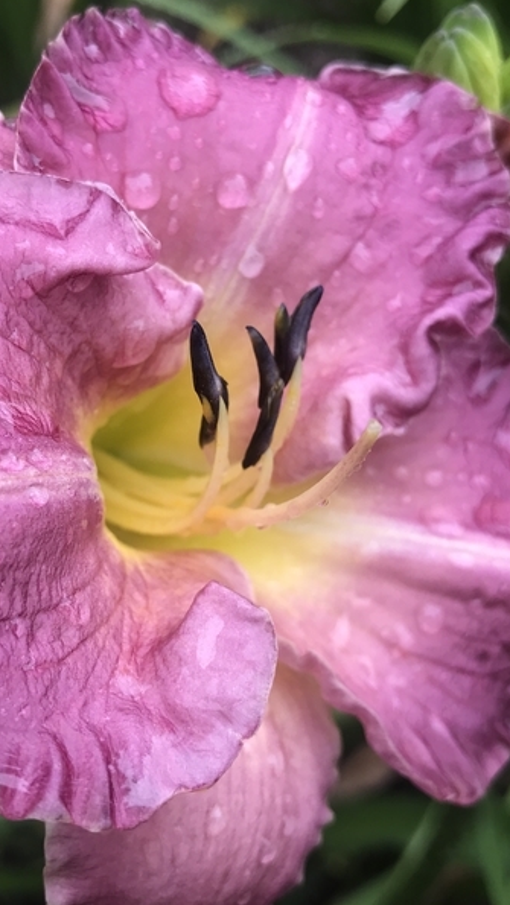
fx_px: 985
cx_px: 186
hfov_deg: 28.9
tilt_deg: -31.6
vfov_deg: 49.4
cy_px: 452
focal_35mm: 41
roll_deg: -5.0
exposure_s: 1/326
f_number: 1.8
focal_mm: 3.99
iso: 20
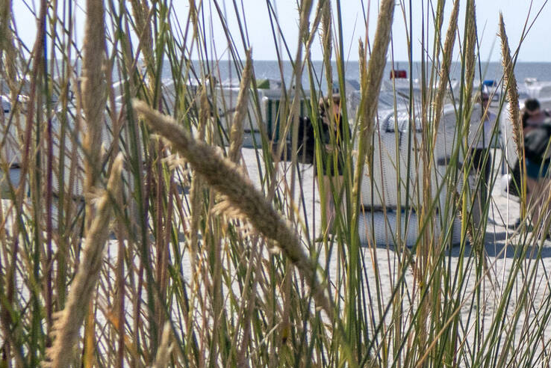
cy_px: 115
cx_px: 861
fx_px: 1745
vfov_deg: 12.0
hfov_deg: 16.2
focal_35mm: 114
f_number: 4
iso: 125
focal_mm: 11.9
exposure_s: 1/5000
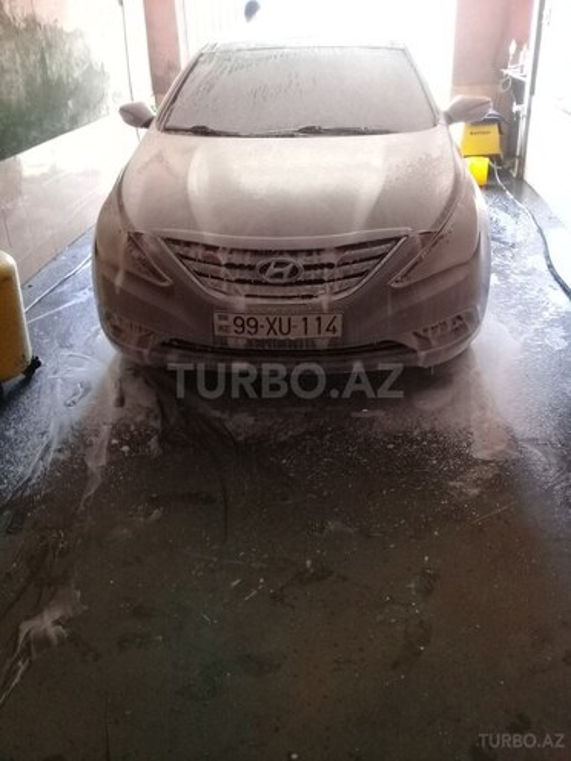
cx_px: 286
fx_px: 682
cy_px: 380
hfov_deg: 45.4
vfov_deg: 58.4
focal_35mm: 31
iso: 200
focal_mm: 3.3
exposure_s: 1/33
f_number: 2.2
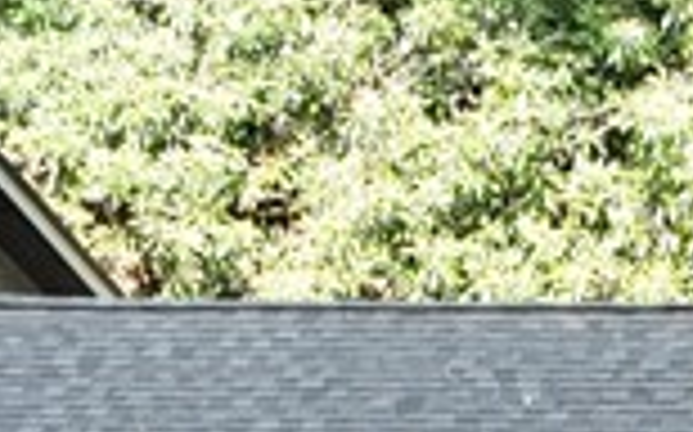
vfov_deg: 6.6
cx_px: 130
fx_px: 3189
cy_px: 1528
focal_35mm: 169
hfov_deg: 12.3
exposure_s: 1/160
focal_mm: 12.29
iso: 200
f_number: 2.8
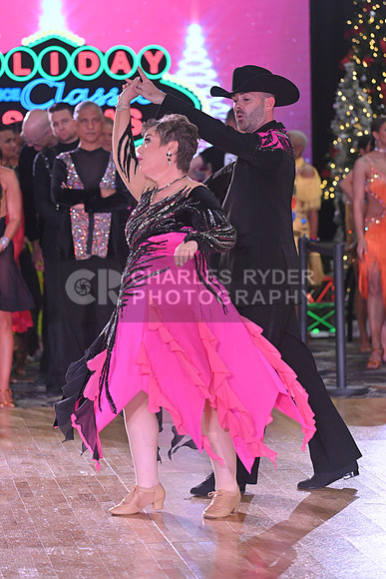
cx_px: 193
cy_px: 290
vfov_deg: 11.7
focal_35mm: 175
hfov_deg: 7.9
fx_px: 2813
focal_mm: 175
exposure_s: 1/320
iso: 2500
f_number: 5
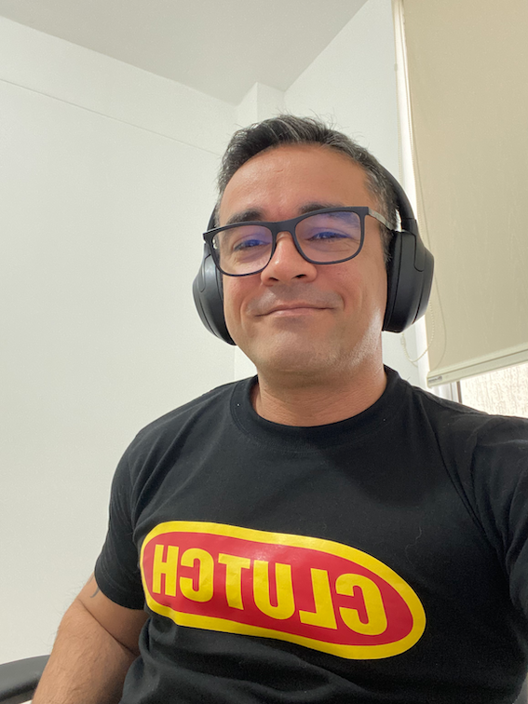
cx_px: 264
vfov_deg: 60.0
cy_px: 352
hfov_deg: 46.8
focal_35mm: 30
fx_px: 610
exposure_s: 1/60
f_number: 2.2
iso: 400
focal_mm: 2.71
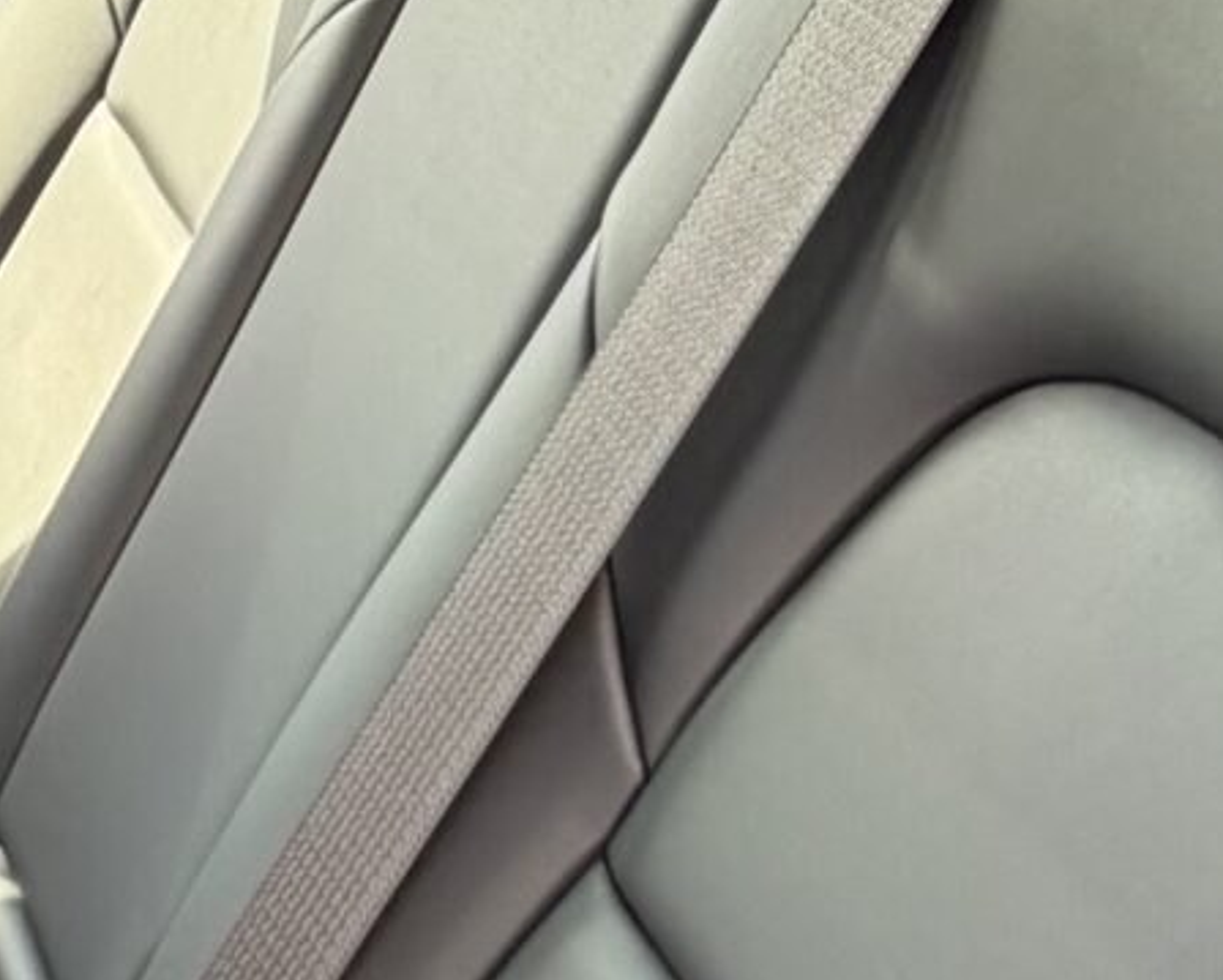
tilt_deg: -36.7
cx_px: -136
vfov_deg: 18.8
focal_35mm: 78
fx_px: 2825
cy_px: 1116
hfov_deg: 22.9
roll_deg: -3.3
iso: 160
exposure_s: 1/121
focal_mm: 2.22
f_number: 2.2
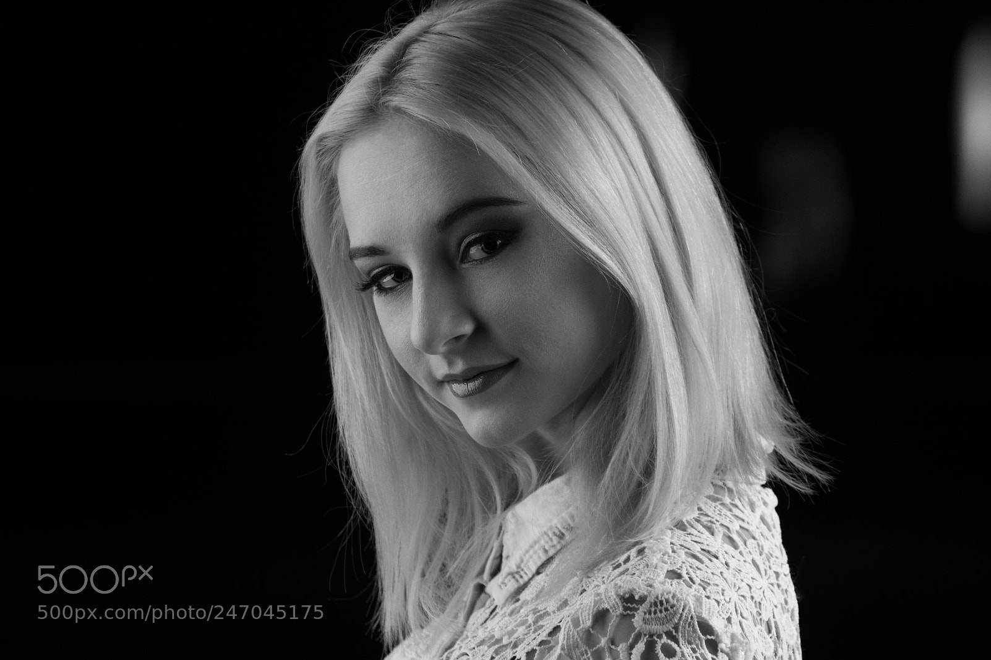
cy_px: 330
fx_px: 7665
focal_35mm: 279
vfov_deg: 4.9
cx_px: 496
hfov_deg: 7.4
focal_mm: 185
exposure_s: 1/200
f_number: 6.3
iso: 100
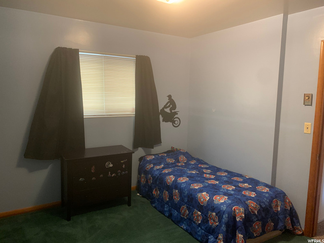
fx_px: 243
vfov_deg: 53.1
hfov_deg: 67.3
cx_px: 162
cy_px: 122
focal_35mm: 26
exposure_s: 1/30
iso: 400
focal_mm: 4.25
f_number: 1.8
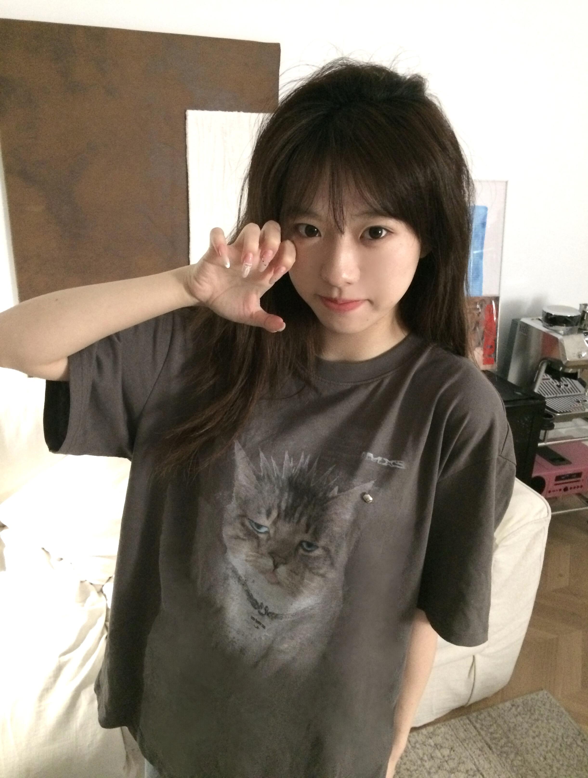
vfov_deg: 61.5
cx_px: 294
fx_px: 654
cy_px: 389
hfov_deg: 48.4
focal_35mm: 29
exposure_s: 1/17
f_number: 2.2
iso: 500
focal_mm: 4.15
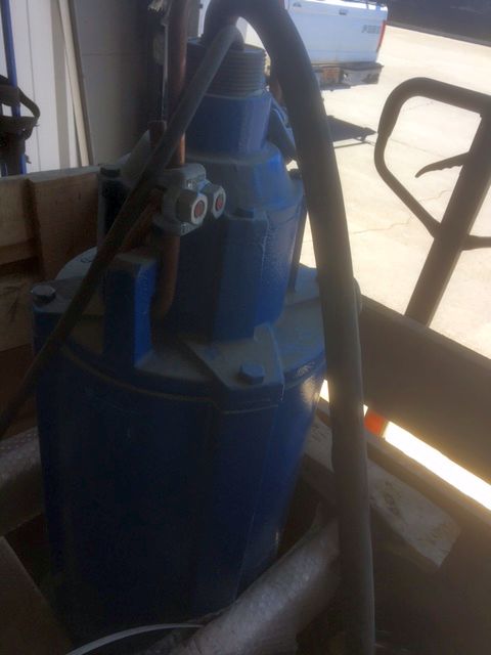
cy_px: 328
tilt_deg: -31.5
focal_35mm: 29
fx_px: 548
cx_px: 246
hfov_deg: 48.2
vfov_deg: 61.7
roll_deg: -8.5
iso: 25
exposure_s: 1/245
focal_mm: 4.15
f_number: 2.2
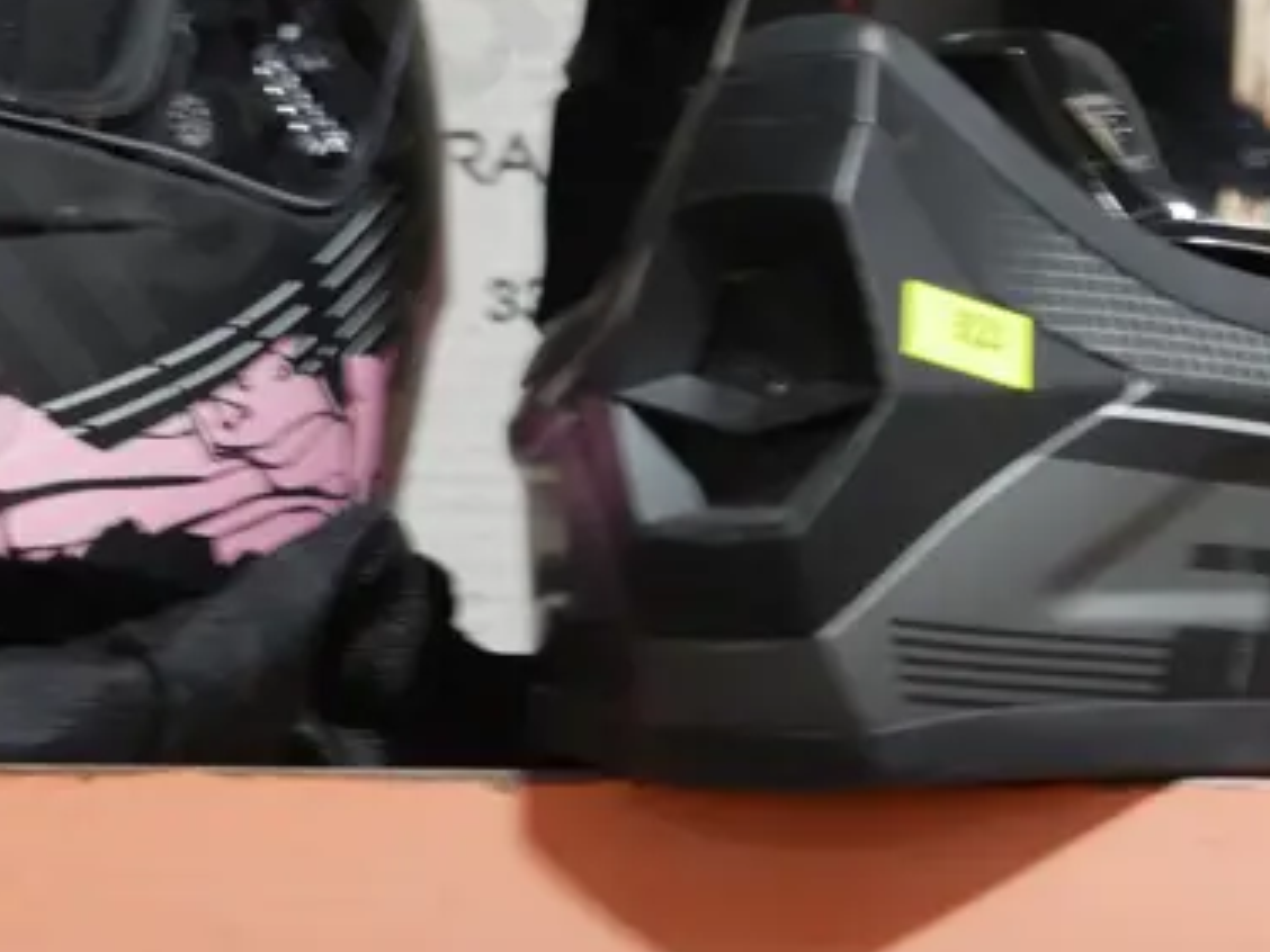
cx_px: 480
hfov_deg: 18.0
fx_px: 3999
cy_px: -5
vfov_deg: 13.4
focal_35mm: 109
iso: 1000
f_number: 4.5
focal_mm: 20
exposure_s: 1/60
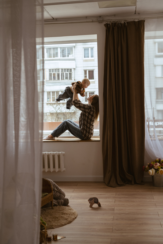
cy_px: 122
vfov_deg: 39.6
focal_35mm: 50
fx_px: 339
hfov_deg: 27.0
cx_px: 82
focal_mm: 50
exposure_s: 1/320
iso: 400
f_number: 3.2
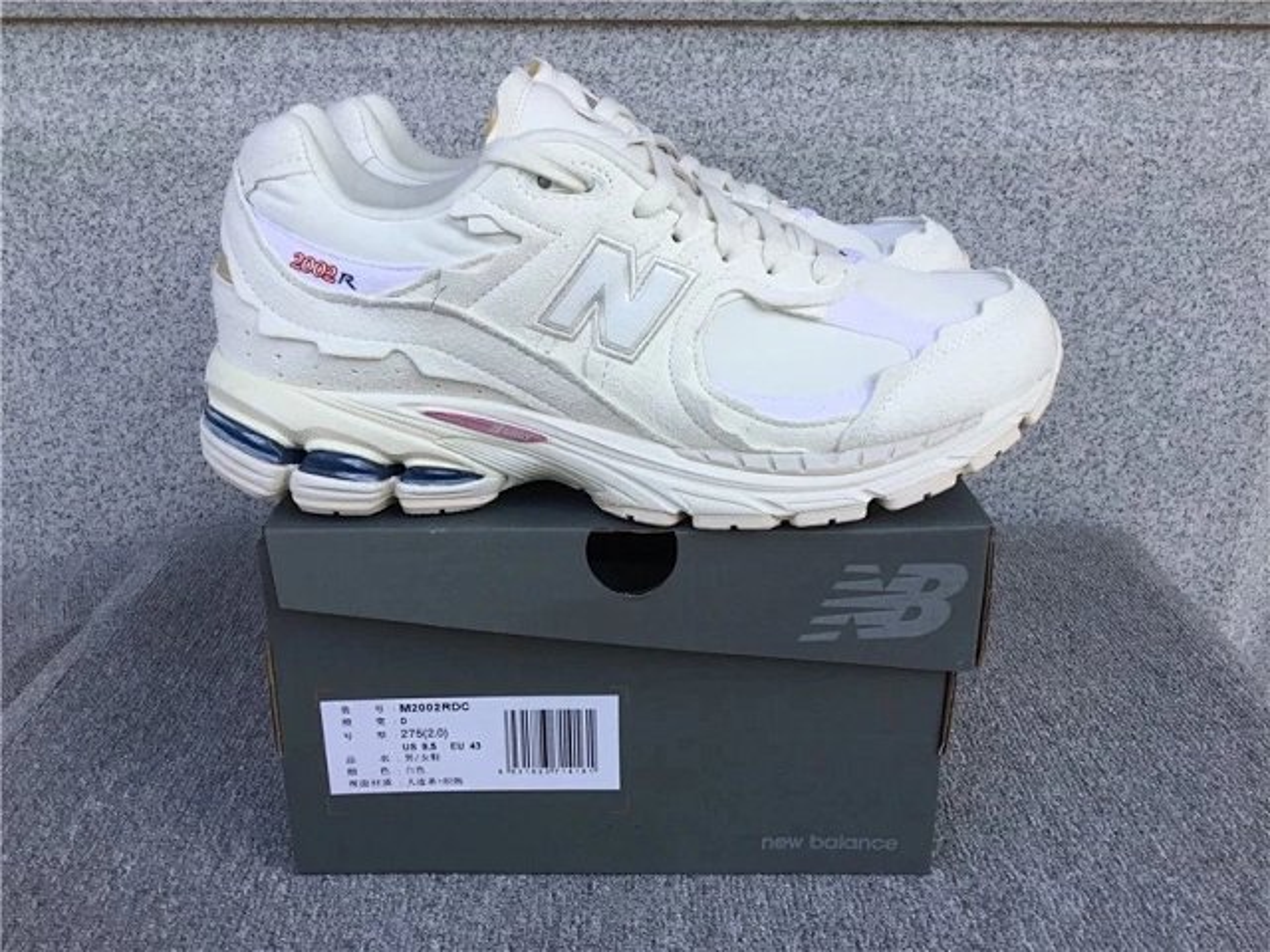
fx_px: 1137
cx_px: 635
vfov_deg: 45.4
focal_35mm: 31
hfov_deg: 58.4
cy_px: 476
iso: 25
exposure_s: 1/392
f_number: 2.4
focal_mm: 3.3
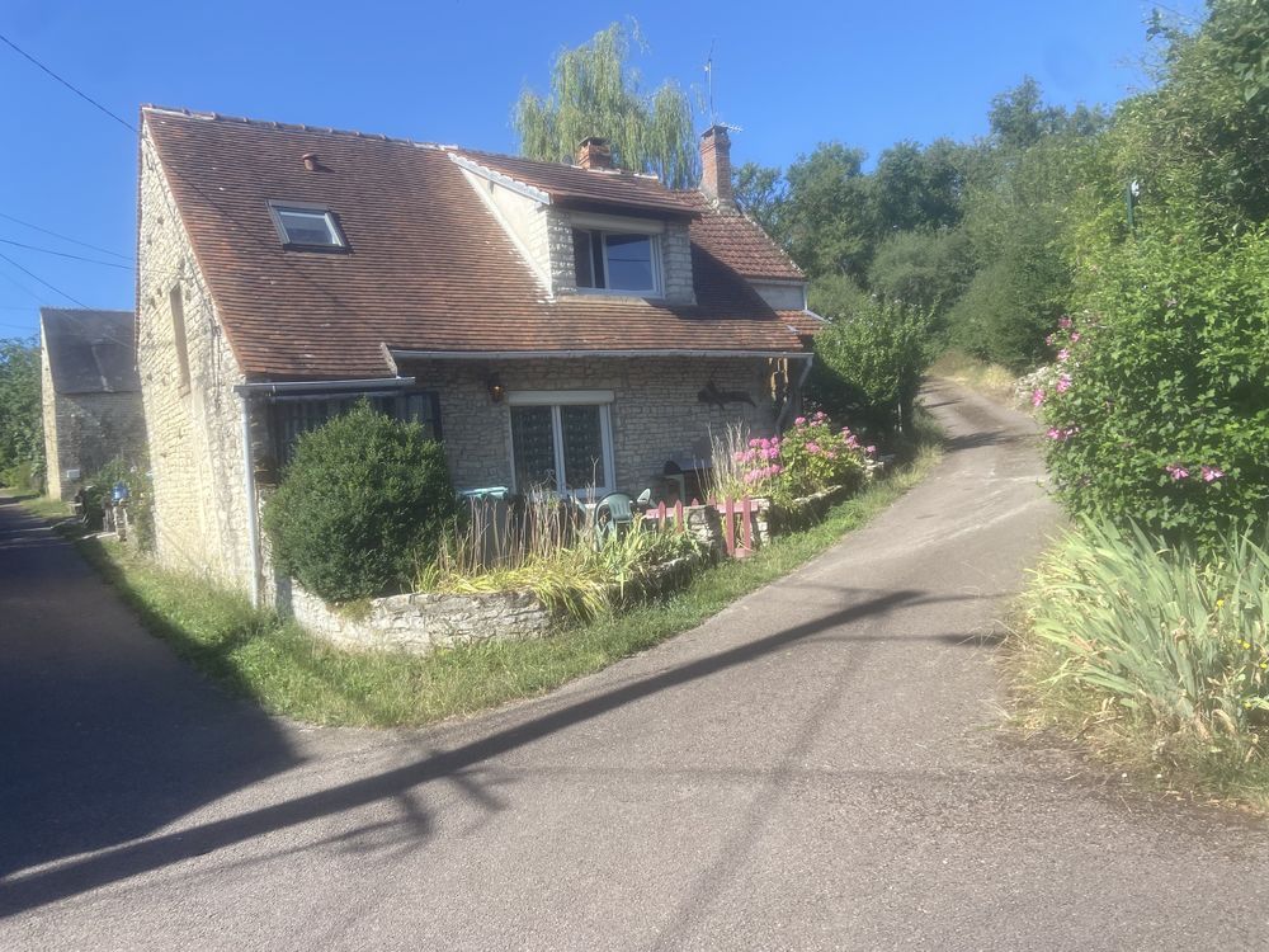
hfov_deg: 67.3
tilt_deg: +3.6
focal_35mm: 26
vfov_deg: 53.1
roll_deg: -0.5
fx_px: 953
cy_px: 476
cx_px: 634
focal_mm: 4.25
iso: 32
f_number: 1.8
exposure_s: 1/1377
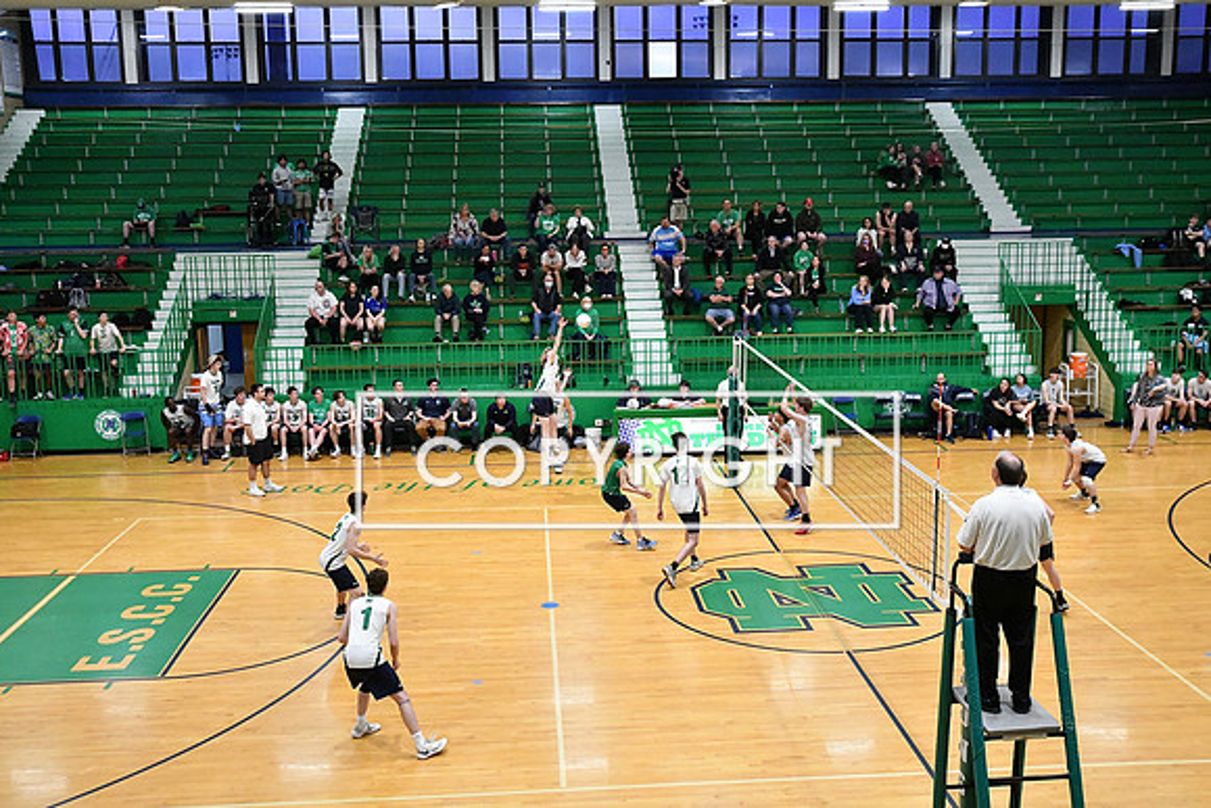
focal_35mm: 36
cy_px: 404
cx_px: 606
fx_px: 1211
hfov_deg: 53.1
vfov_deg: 36.9
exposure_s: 1/1000
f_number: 4
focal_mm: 36
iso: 12800
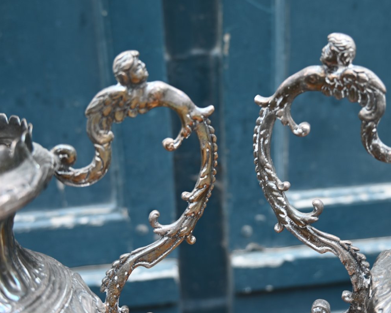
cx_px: 223
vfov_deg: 35.8
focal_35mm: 42
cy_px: 156
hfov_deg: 43.9
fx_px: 484
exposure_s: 1/40
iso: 250
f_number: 3.8
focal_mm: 24.5
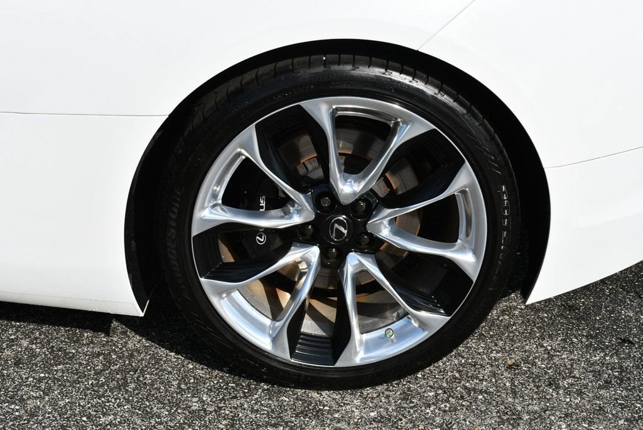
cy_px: 215
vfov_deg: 23.4
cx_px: 322
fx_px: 1036
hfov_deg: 34.5
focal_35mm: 58
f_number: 8
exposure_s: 1/320
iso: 100
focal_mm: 29
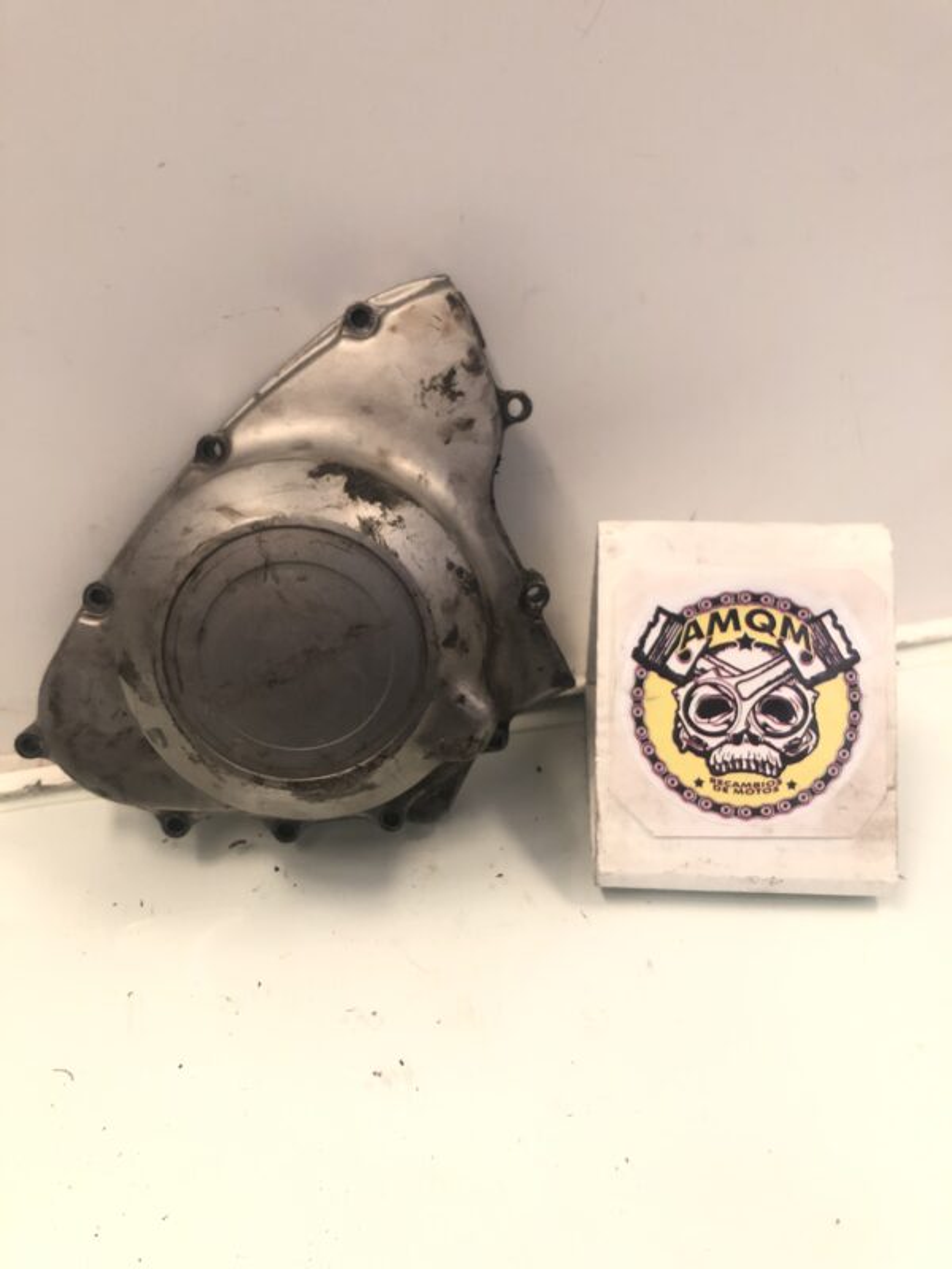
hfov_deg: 49.7
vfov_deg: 63.4
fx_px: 1027
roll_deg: +2.6
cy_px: 634
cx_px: 476
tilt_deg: -32.3
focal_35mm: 28
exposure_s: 1/8
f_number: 1.8
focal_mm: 3.99
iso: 100
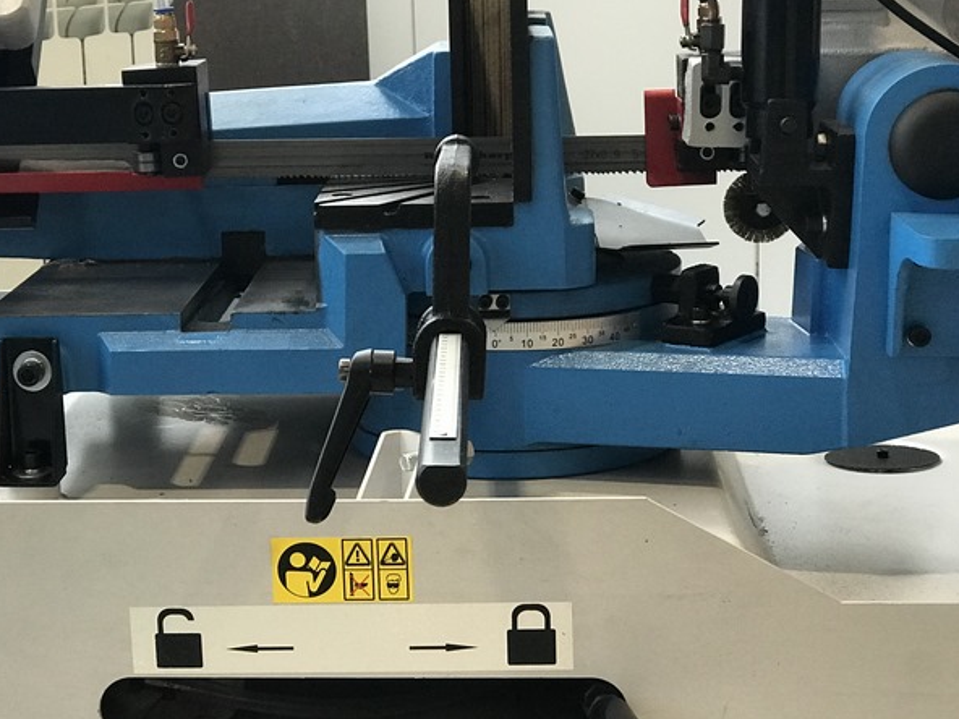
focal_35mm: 77
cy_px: 366
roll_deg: +2.3
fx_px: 2133
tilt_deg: -13.8
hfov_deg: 25.2
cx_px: 343
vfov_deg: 19.1
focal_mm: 6.6
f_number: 2.8
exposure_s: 1/50
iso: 200
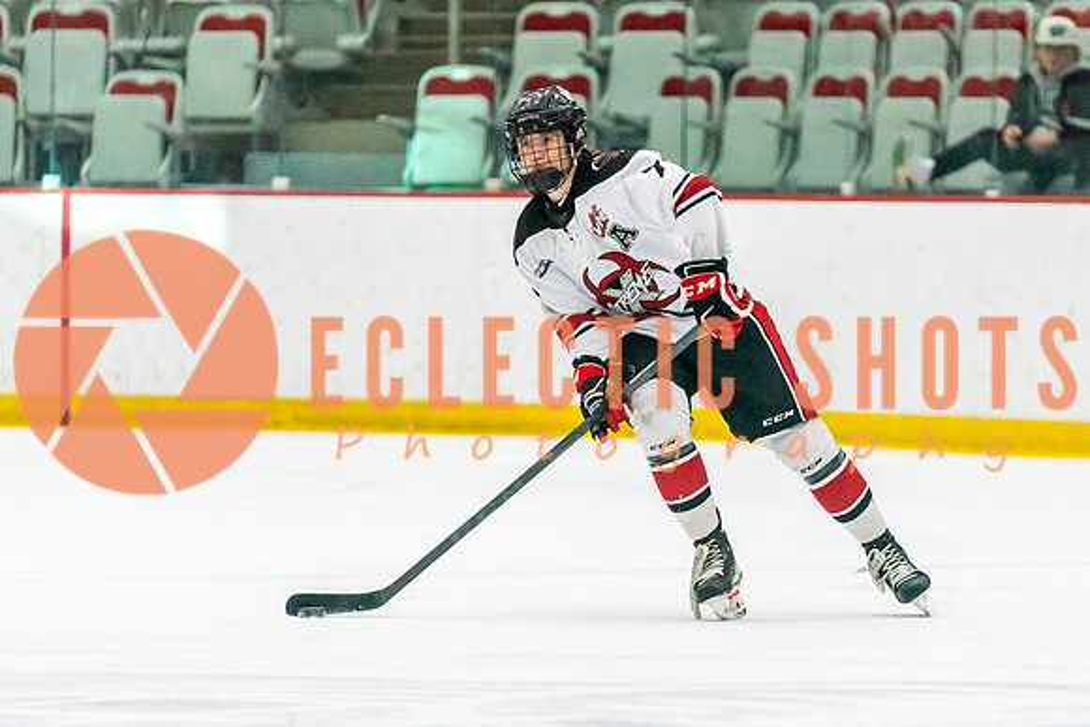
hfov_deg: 4.8
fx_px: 13054
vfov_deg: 3.2
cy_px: 405
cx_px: 603
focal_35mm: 431
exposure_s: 1/1000
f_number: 2.8
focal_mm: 200
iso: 3200
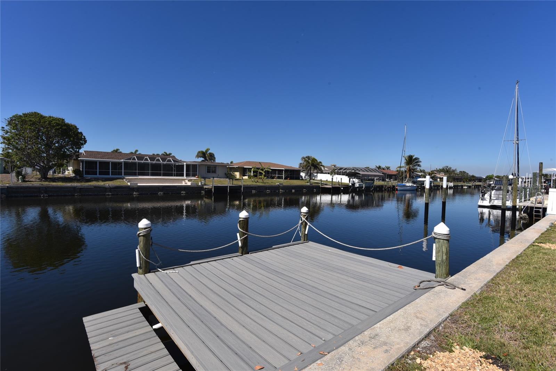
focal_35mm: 17
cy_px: 186
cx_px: 278
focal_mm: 17
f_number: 14
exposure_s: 1/200
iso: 100
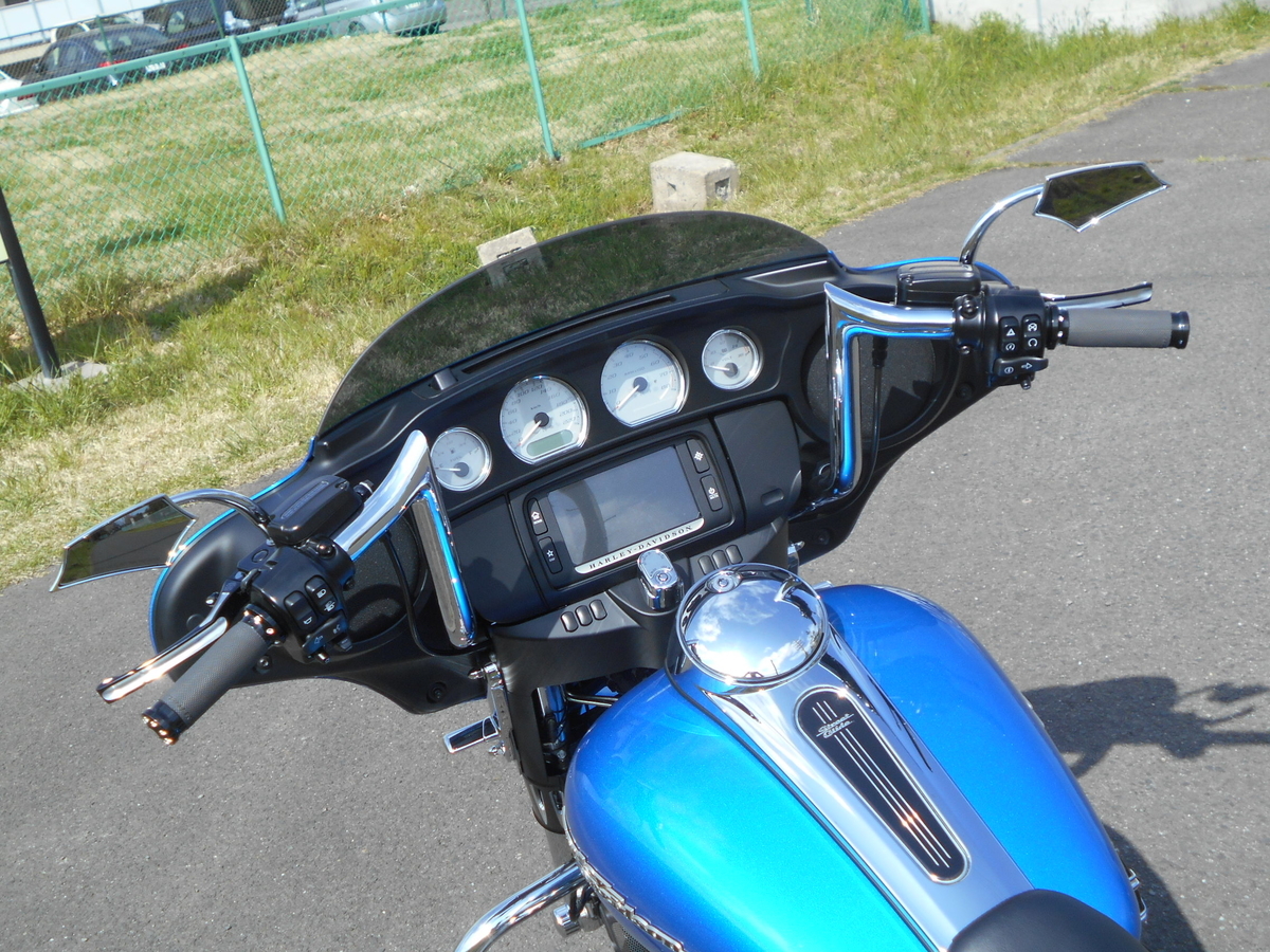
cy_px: 476
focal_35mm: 44
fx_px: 1614
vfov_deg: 32.9
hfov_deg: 42.9
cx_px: 635
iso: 80
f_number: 4.2
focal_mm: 7.7
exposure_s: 1/500
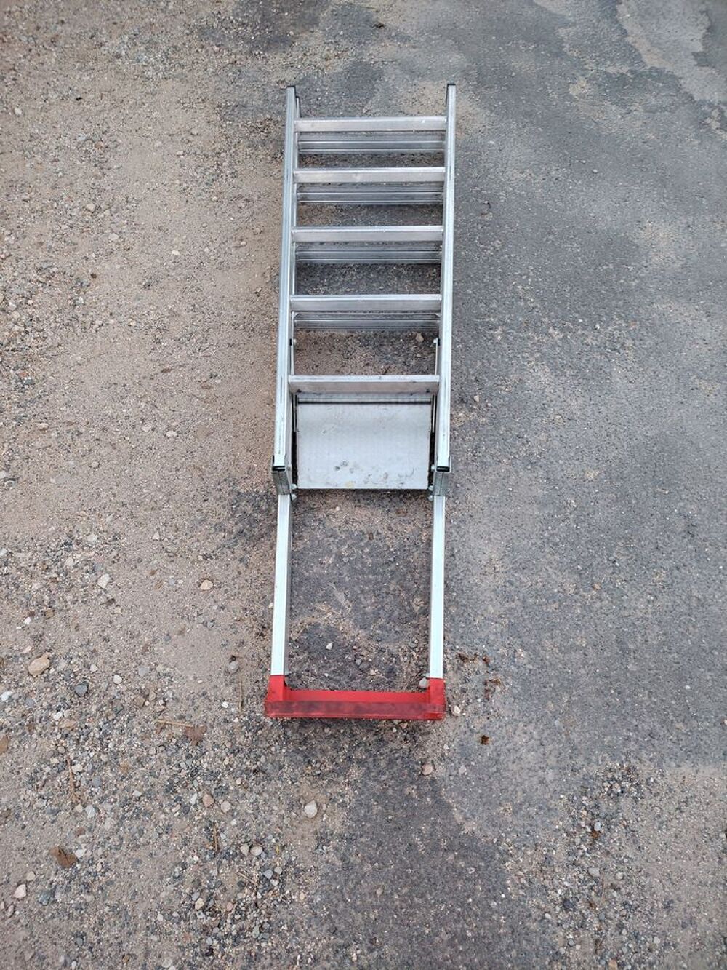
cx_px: 364
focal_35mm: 24
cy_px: 485
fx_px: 672
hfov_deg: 56.8
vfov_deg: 71.6
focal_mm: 5.25
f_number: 1.75
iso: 2131
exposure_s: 1/33.3
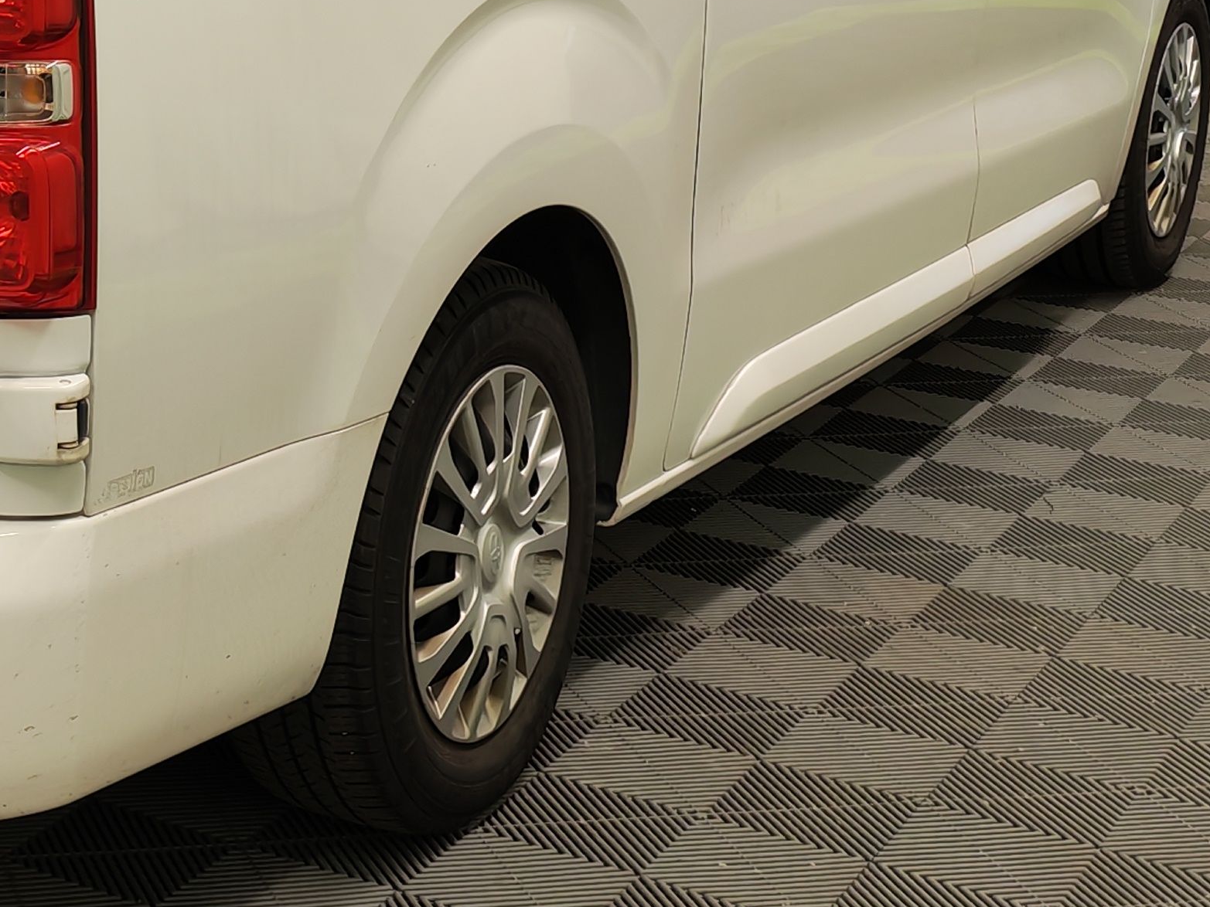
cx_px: -49
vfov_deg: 16.3
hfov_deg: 21.1
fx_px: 3111
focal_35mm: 89
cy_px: 50
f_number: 1.9
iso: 500
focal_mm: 6.12
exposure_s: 1/100
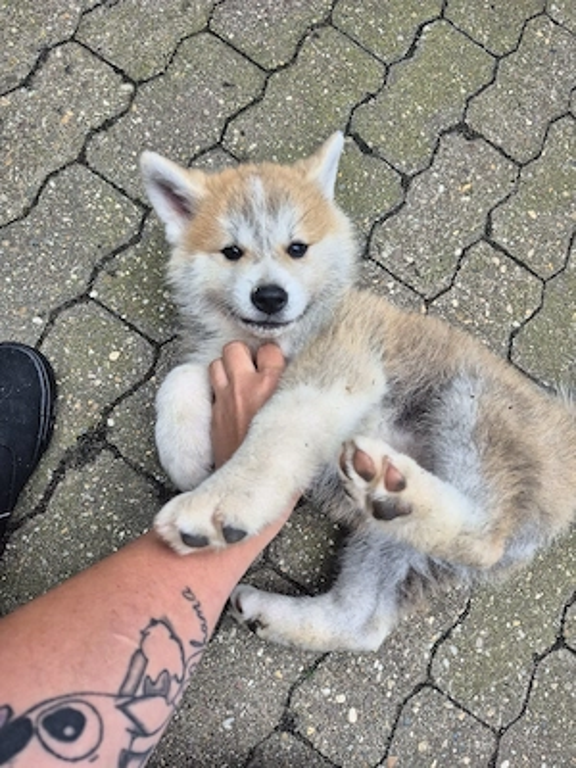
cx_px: 288
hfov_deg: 58.9
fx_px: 510
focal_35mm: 23
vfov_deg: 73.9
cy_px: 384
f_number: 1.8
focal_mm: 5.4
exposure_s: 1/455
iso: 25
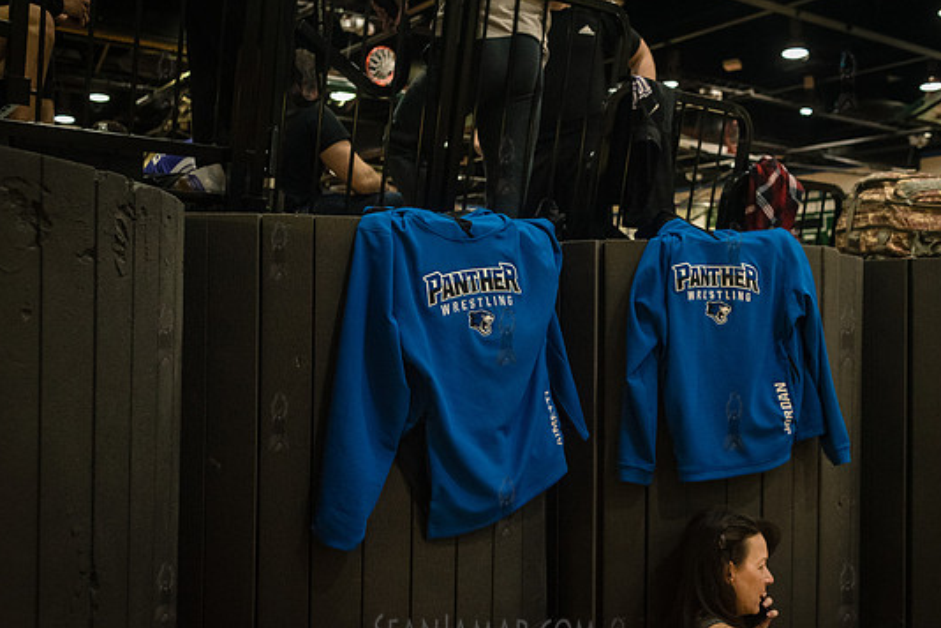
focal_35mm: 38
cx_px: 506
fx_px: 993
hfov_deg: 50.7
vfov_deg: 35.0
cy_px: 334
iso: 8000
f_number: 4
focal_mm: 35
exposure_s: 1/400
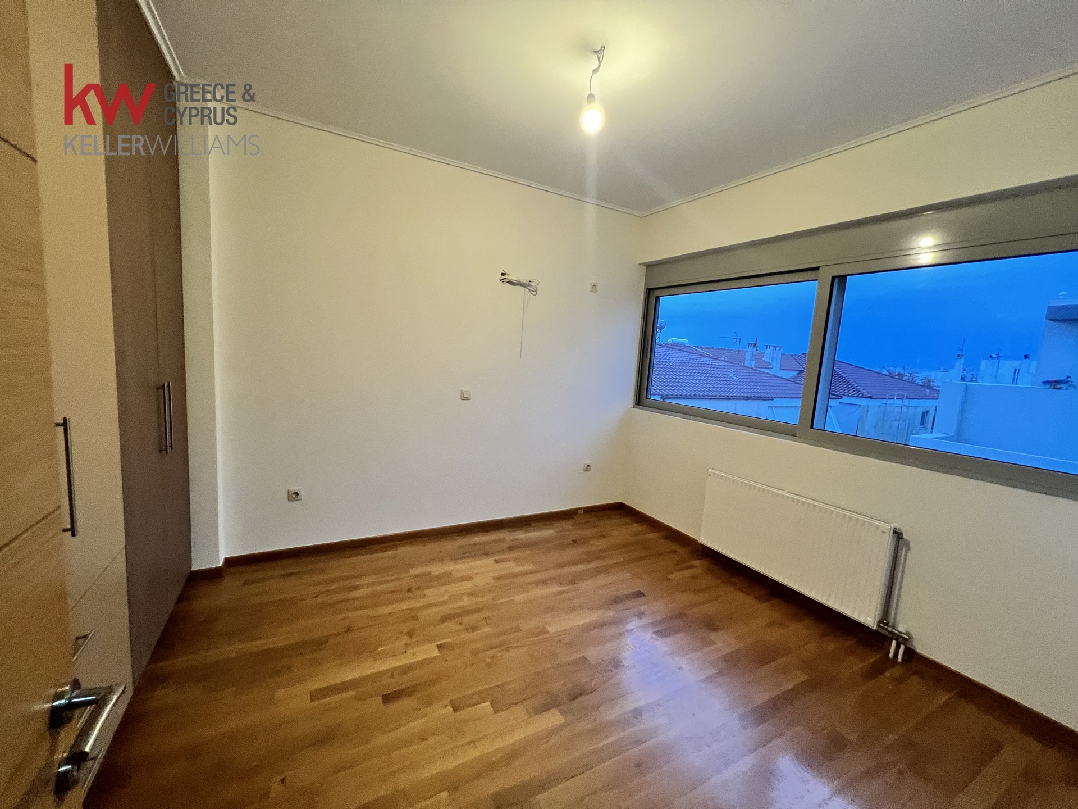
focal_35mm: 13
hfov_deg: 106.2
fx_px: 405
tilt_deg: -6.3
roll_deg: -4.2
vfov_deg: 89.9
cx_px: 539
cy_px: 404
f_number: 1.8
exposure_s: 1/50
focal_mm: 1.57
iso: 400
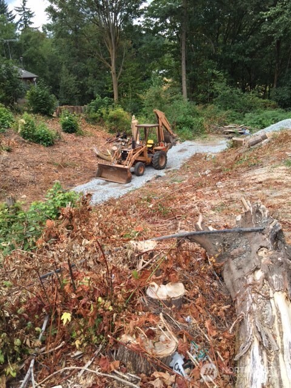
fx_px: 325
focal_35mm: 29
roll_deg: +1.0
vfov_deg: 61.7
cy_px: 194
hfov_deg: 48.2
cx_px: 146
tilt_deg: -19.8
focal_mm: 4.15
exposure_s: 1/460
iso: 32
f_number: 2.2
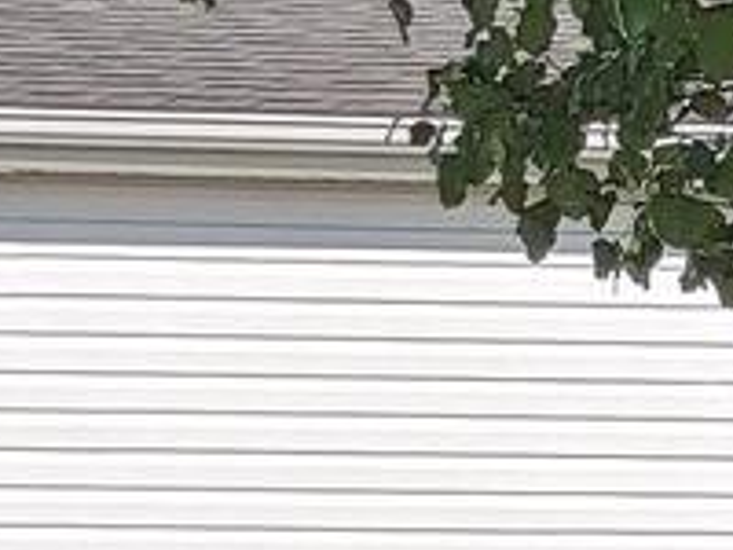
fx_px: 3812
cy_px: 623
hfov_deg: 8.3
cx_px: 2522
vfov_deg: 8.2
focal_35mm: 180
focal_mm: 4.23
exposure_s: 1/2564
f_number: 1.5
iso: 50
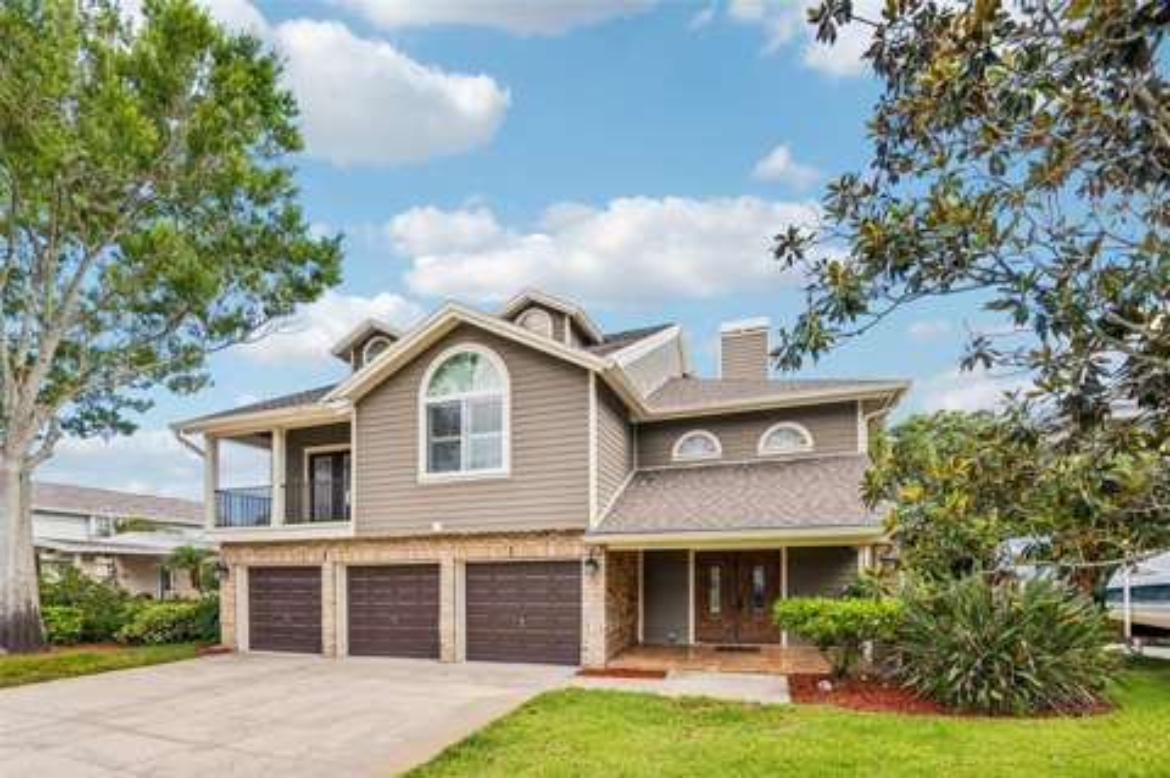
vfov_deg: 73.6
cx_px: 585
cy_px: 389
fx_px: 519
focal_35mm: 16
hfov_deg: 96.8
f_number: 8
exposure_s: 1/640
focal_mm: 16
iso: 400
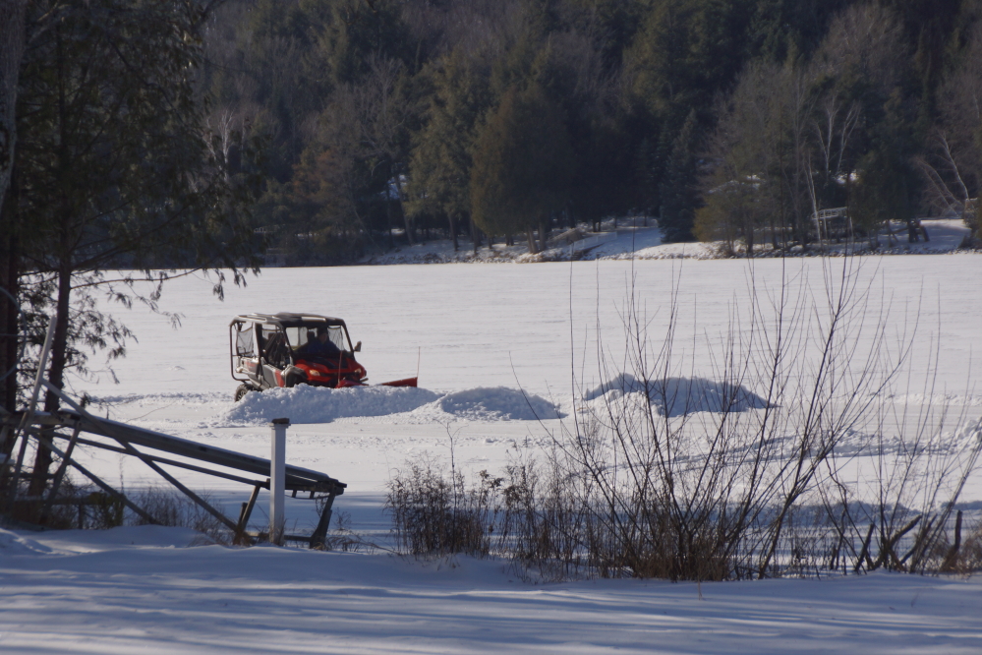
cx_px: 491
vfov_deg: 6.5
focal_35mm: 210
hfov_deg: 9.8
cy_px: 328
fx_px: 5728
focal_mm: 140
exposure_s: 1/320
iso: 100
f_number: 6.3
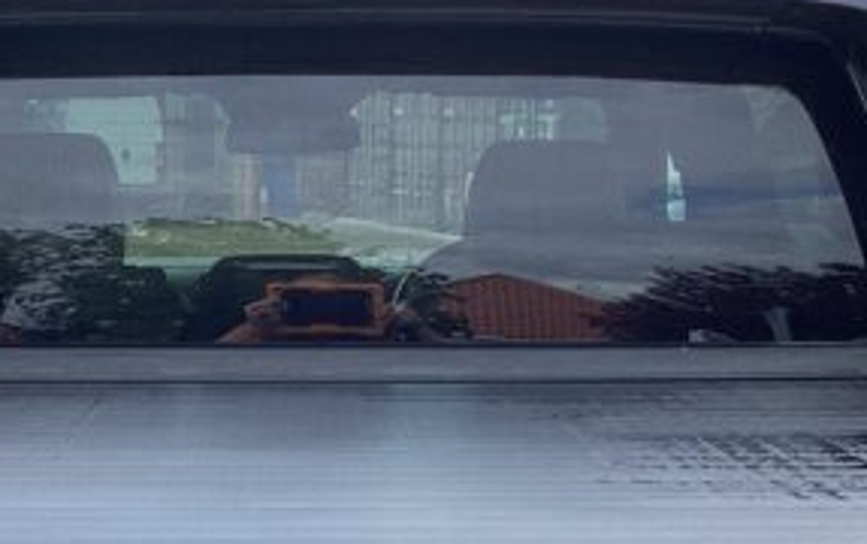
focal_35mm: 91
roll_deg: -0.3
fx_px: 2152
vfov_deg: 14.0
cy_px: 639
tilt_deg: -14.9
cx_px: 257
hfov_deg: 22.6
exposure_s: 1/372
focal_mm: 3.3
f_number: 2.4
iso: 25
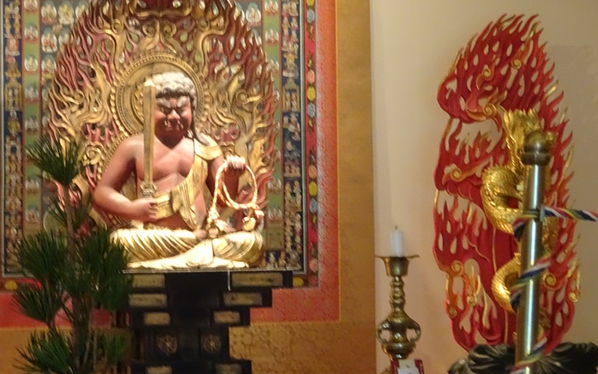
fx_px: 2413
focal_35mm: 148
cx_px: 299
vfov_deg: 8.9
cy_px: 183
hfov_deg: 14.1
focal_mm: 23.73
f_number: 5.6
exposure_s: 1/10
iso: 1250
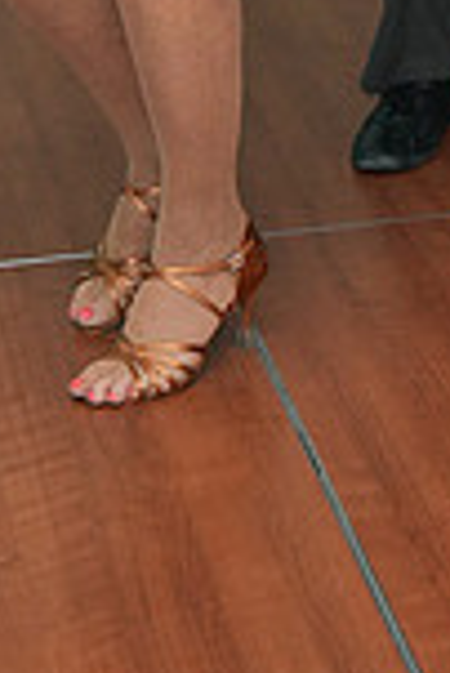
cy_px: -570
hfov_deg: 7.4
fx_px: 3442
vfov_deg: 10.4
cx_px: 488
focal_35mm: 184
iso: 3200
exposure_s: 1/200
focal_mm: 48
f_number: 4.5
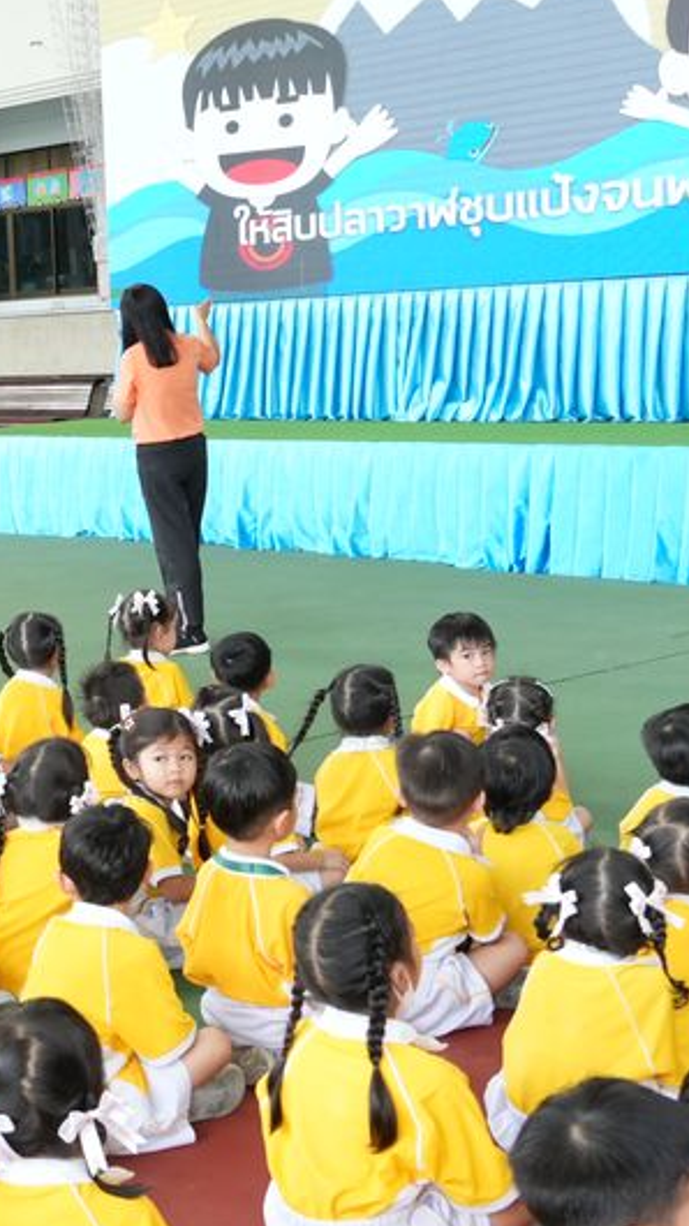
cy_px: 583
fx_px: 1949
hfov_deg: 19.0
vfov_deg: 34.9
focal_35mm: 60
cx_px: -133
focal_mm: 18
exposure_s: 1/100
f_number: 5.6
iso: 1250
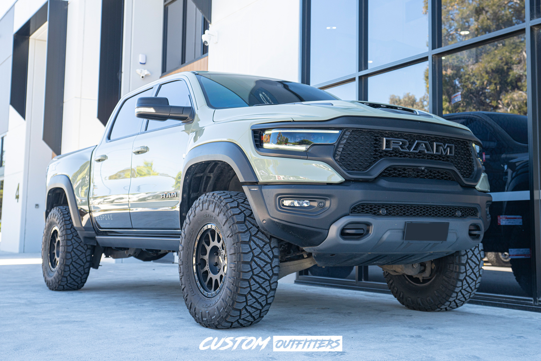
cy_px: 180
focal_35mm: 35
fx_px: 526
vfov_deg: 37.9
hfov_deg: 54.4
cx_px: 270
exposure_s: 1/60
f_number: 4
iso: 160
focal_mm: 35
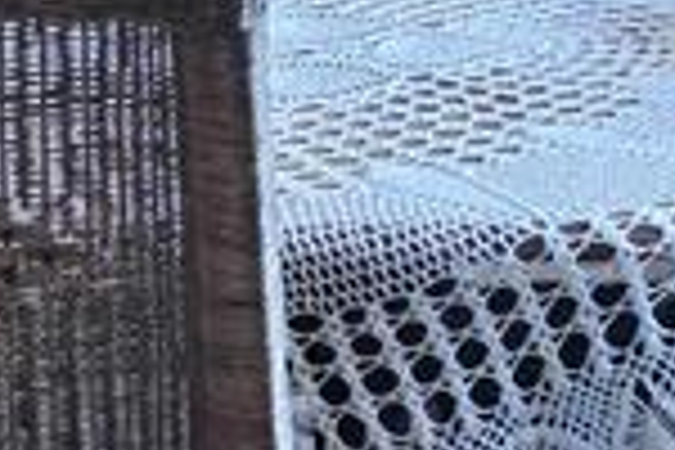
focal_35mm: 128
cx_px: 112
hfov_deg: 15.9
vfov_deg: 10.3
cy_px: -252
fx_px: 2400
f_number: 1.7
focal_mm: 6.3
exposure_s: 1/182
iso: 160
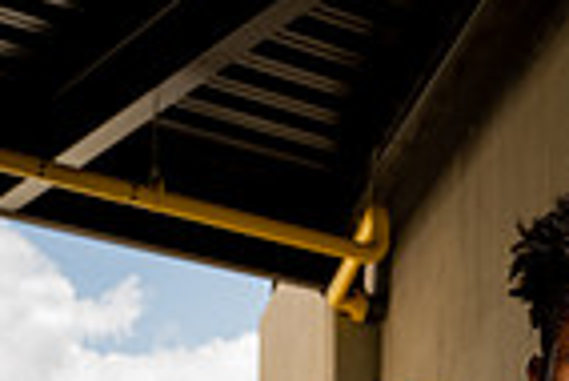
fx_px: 1804
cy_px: 854
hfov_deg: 17.5
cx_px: 557
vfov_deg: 10.6
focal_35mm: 114
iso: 64
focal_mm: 36
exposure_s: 1/250
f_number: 6.3
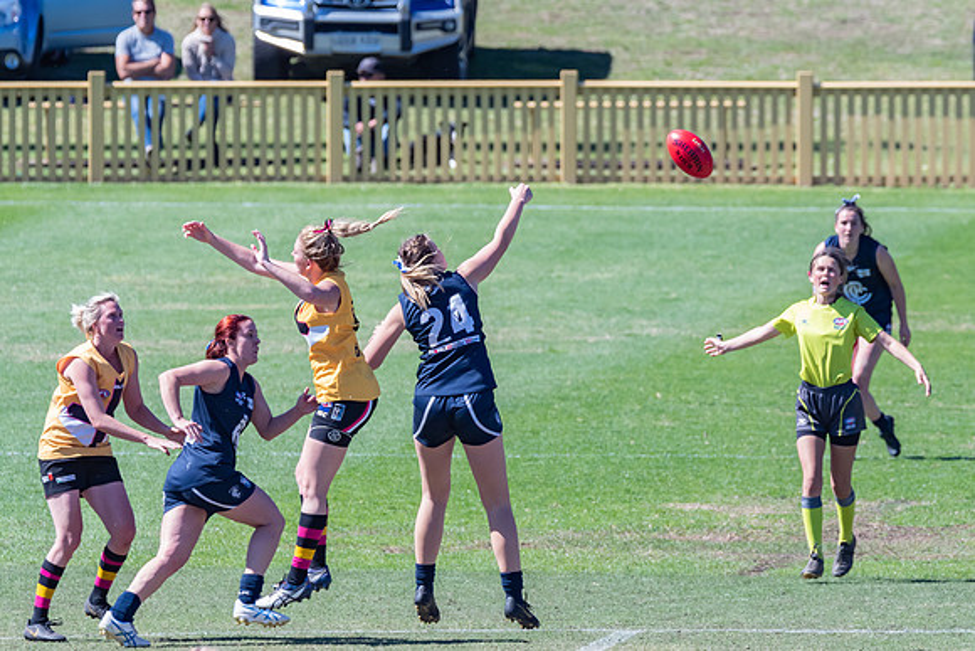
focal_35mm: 718
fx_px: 19442
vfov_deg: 1.9
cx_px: 485
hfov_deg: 2.9
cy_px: 365
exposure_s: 1/1000
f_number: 10
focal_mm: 420
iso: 800
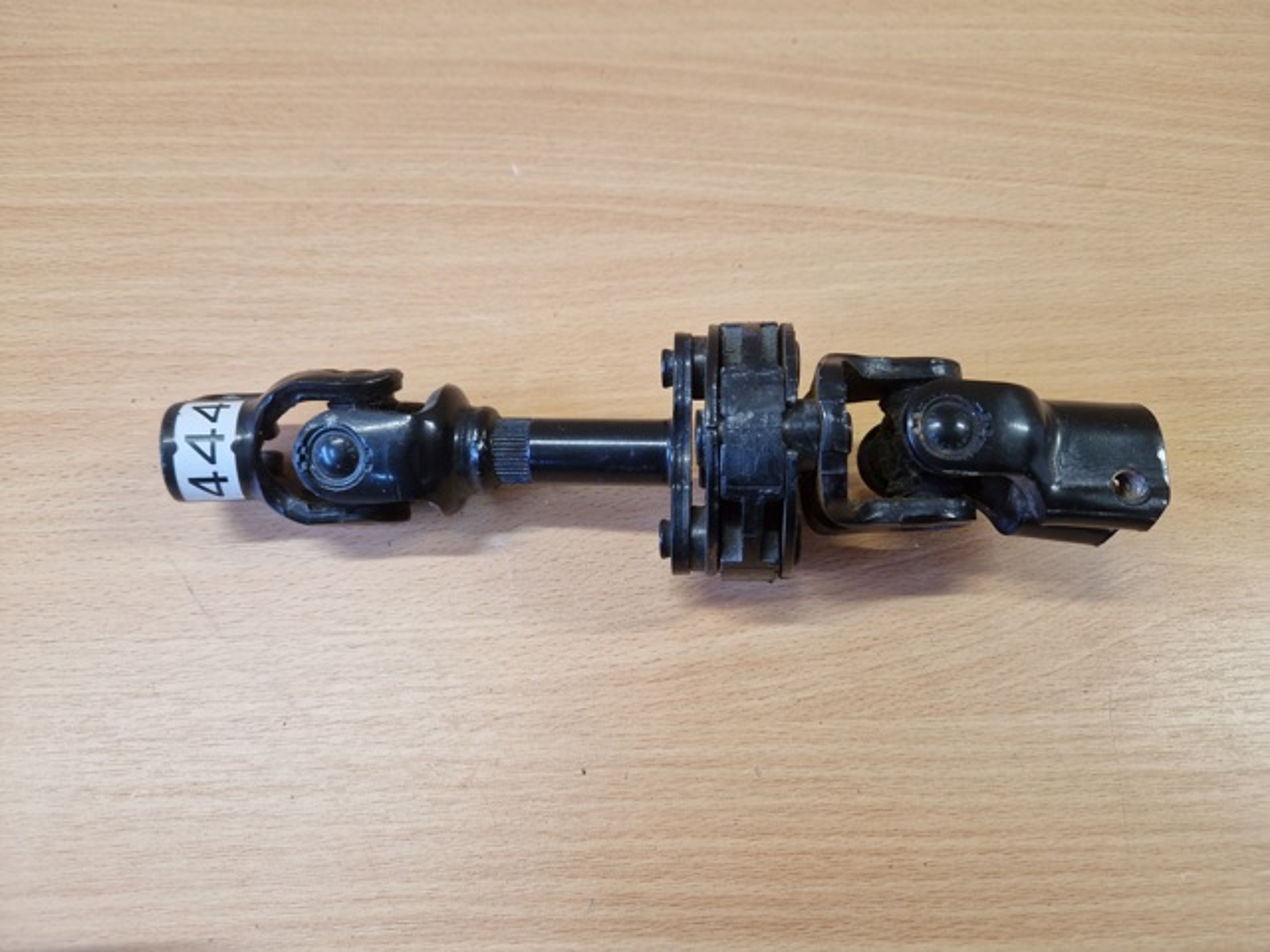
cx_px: 635
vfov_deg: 58.9
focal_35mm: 23
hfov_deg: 73.9
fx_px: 844
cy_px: 476
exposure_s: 1/100
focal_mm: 5.4
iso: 50
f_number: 1.8
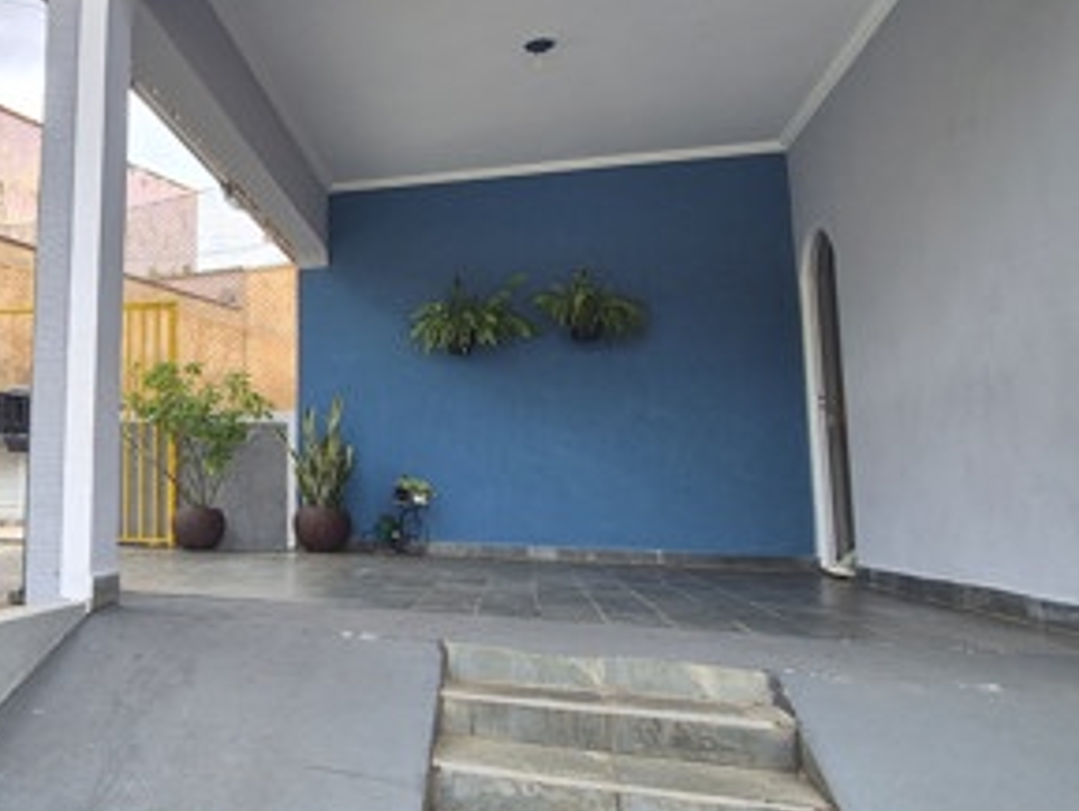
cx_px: 65
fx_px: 967
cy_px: 334
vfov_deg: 45.3
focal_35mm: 31
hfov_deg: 50.2
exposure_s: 1/461
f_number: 2.2
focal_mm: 2.2
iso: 50
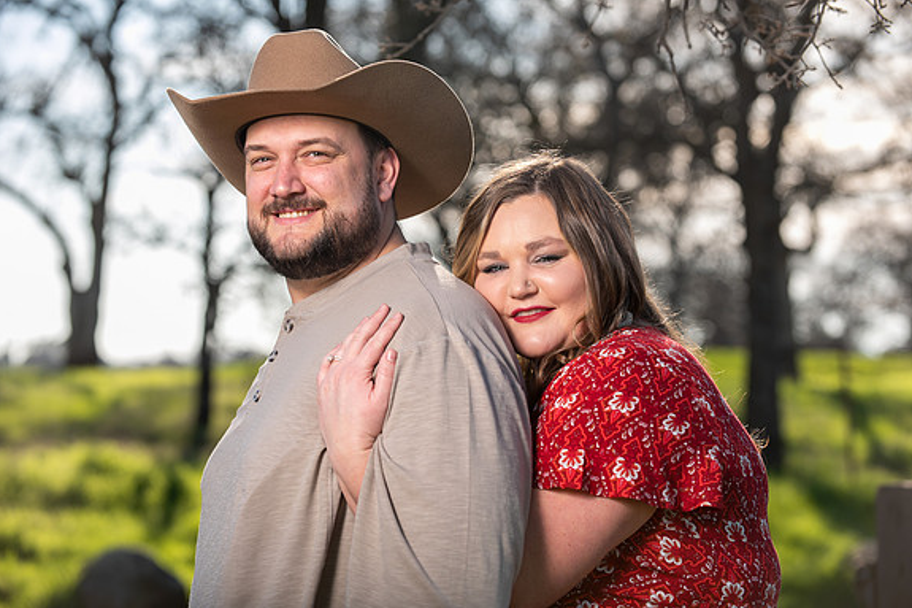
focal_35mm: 103
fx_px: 2608
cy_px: 306
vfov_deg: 13.3
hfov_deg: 19.8
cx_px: 457
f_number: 4
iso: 50
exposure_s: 1/250
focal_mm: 102
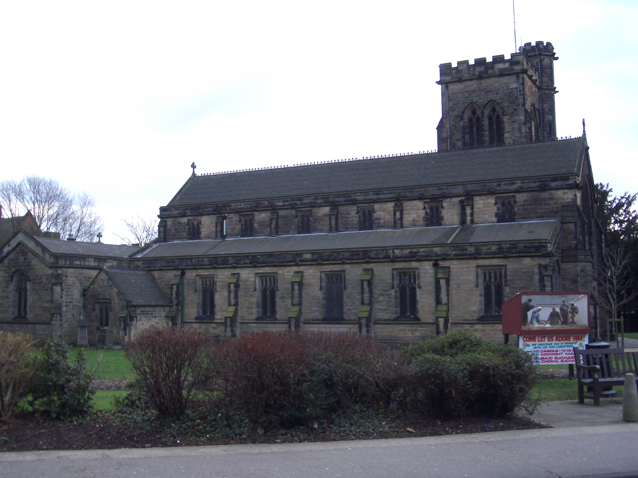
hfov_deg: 45.8
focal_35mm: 41
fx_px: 756
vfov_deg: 35.1
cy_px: 239
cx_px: 319
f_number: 2.8
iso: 100
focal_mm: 6.8
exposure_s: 1/60
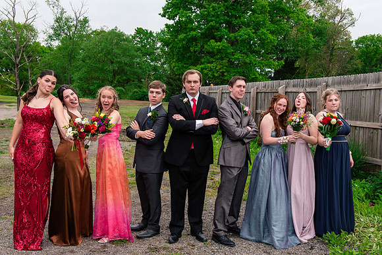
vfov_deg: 33.5
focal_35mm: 40
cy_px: 124
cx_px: 198
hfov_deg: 48.6
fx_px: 423
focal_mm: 38
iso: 400
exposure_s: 1/200
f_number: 8
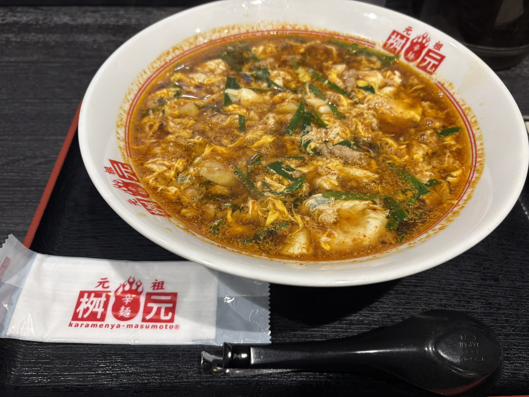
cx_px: 264
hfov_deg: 67.3
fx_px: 397
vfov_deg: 53.1
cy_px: 198
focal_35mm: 26
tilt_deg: -51.3
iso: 125
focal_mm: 5.96
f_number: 1.6
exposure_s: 1/90
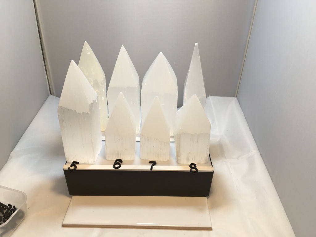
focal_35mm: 29
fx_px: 265
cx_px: 158
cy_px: 118
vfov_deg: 48.2
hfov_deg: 61.7
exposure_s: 1/255
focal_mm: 4.15
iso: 25
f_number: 2.2
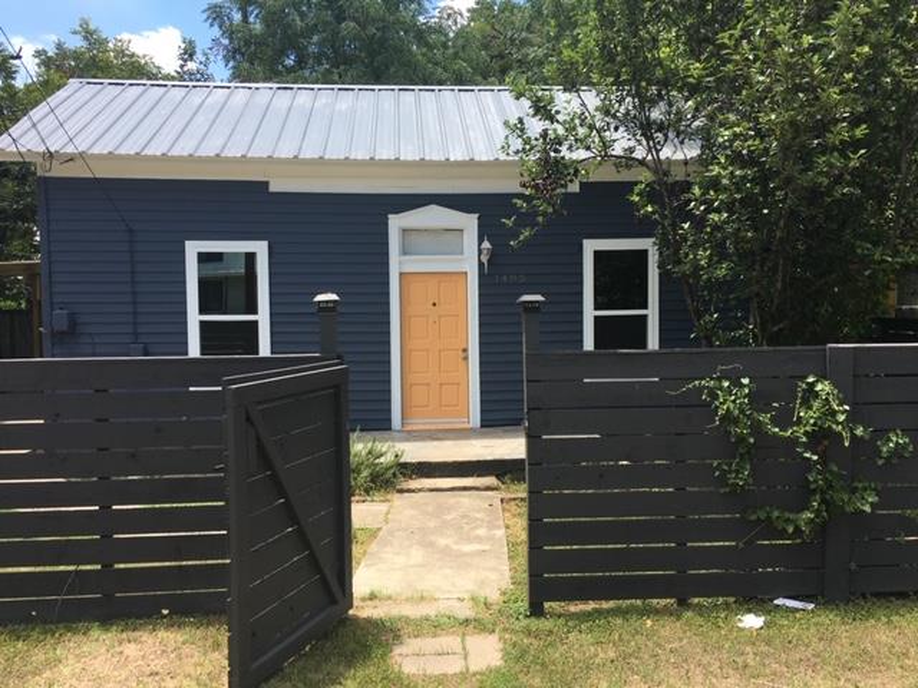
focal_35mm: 29
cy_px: 344
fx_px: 769
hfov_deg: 61.7
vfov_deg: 48.2
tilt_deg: -1.6
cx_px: 459
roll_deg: +0.4
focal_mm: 4.15
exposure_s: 1/601
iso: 25
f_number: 2.2
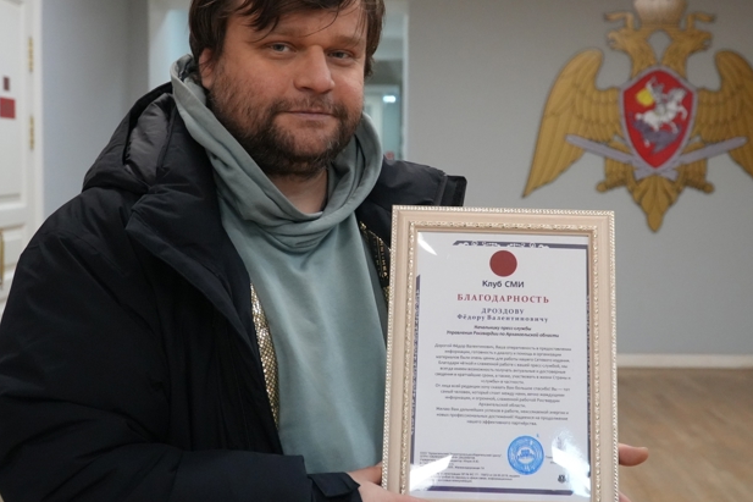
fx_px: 954
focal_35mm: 46
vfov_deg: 29.5
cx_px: 415
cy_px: 237
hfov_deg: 43.0
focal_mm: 25
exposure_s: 1/160
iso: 3200
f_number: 4
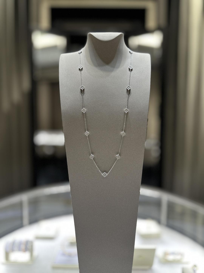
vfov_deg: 71.6
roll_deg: +0.2
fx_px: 189
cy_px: 136
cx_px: 102
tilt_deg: -3.7
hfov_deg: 56.8
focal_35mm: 24
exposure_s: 1/100
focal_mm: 6.86
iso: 125
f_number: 1.78
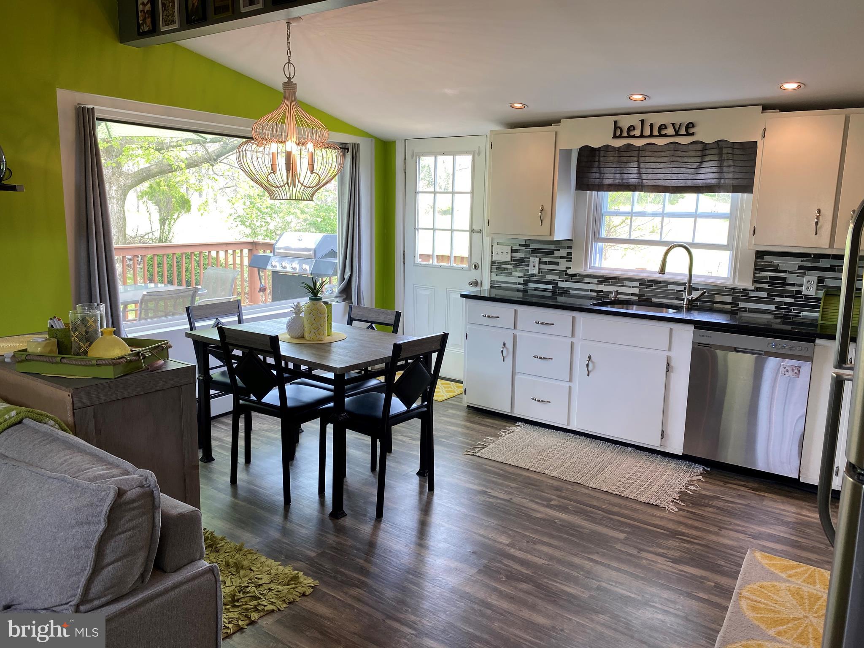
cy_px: 324
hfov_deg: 67.3
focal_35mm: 26
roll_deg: -1.8
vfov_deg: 53.1
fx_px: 649
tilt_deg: -8.5
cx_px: 432
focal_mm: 4.25
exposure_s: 1/120
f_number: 1.8
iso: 50
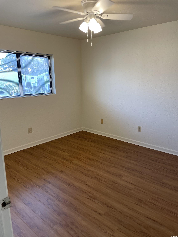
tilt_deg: -10.7
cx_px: 89
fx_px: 178
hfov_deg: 53.1
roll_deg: -0.1
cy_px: 118
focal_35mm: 26
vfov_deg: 67.3
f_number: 1.6
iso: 80
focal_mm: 4.2
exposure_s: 1/60
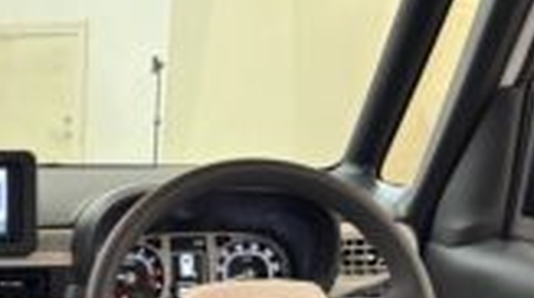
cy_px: 395
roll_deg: +2.3
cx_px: -29
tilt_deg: -20.6
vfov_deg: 18.2
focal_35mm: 61
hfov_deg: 31.2
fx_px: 862
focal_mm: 5.96
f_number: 1.6
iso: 320
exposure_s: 1/50
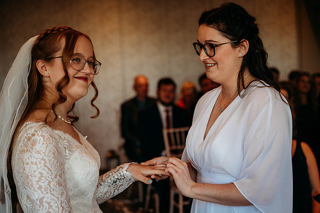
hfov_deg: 28.9
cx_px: 160
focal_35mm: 70
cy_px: 106
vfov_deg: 19.4
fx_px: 622
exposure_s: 1/200
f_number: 3.2
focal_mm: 70
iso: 400
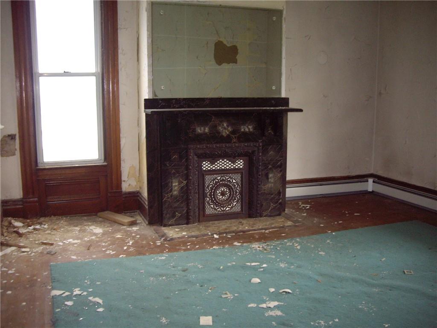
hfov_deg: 49.0
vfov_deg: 37.7
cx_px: 218
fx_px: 480
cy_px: 164
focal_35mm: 38
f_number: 2.7
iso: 200
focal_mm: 6.2
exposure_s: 1/40
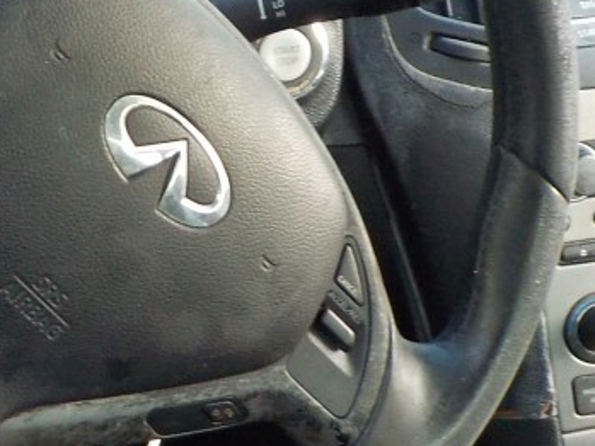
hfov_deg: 17.4
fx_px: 1891
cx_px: -10
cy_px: 114
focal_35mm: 110
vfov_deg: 13.4
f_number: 3.3
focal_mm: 4.1
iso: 250
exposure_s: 1/30
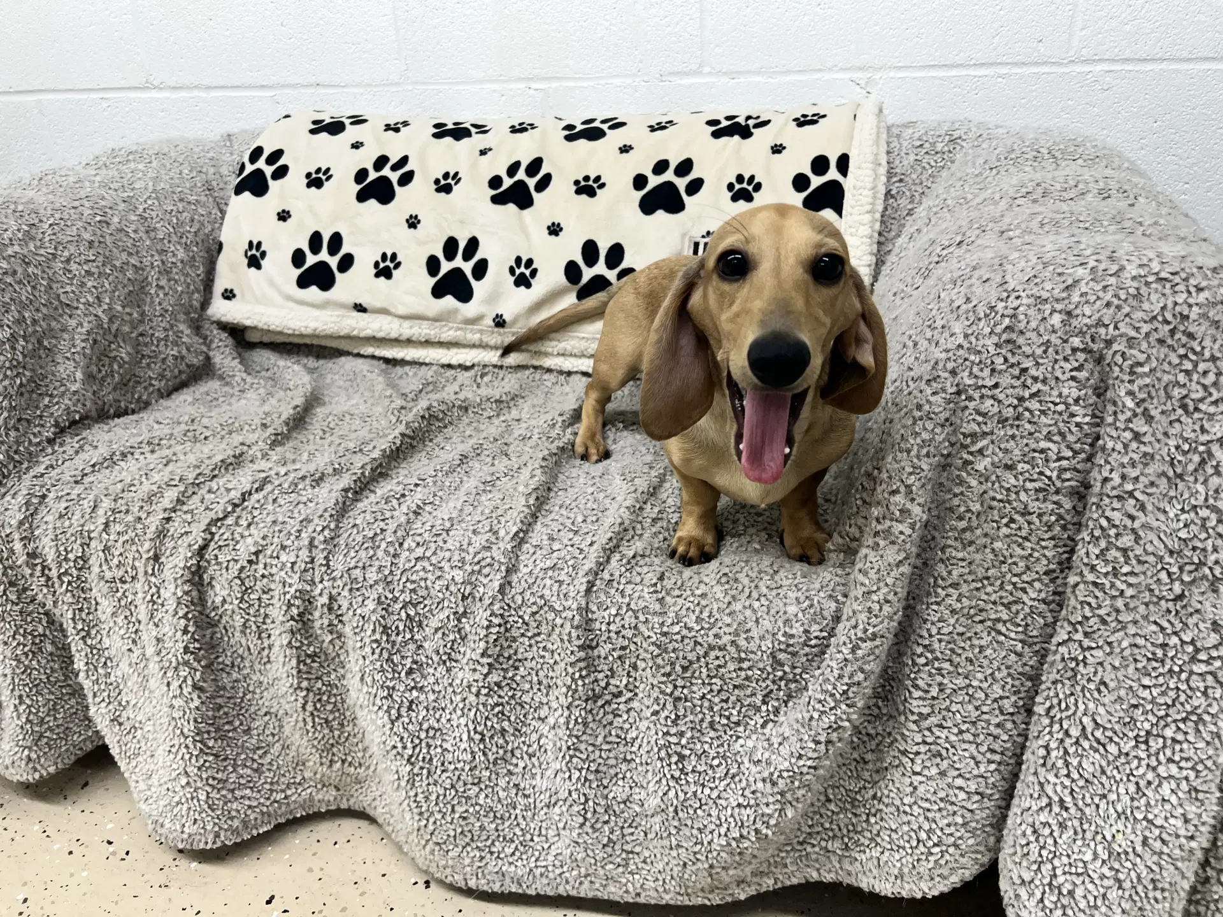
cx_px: 612
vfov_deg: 53.1
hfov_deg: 67.3
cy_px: 458
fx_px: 919
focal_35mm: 26
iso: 80
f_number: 1.5
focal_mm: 5.7
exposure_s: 1/120
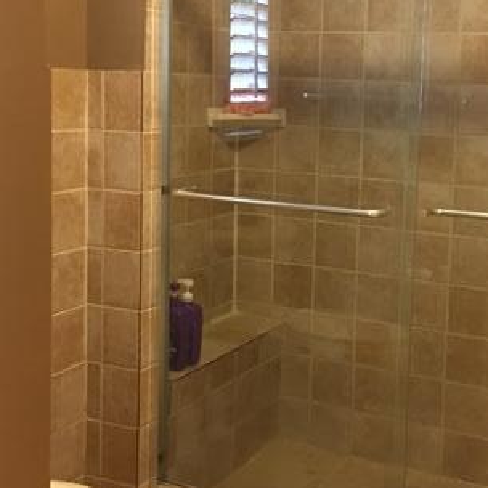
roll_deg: -2.4
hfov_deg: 31.3
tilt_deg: -6.2
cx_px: 332
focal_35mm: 54
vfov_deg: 31.5
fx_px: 861
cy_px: 191
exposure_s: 1/4
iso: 64
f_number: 2.2
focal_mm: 4.15
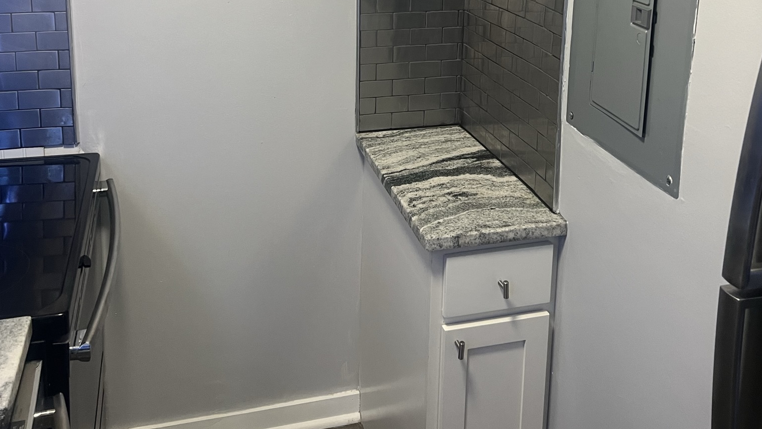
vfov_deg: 29.1
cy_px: -1
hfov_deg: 52.8
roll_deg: -1.0
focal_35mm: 38
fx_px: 768
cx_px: 381
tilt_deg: -10.1
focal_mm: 5.7
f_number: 1.5
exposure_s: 1/60
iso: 200
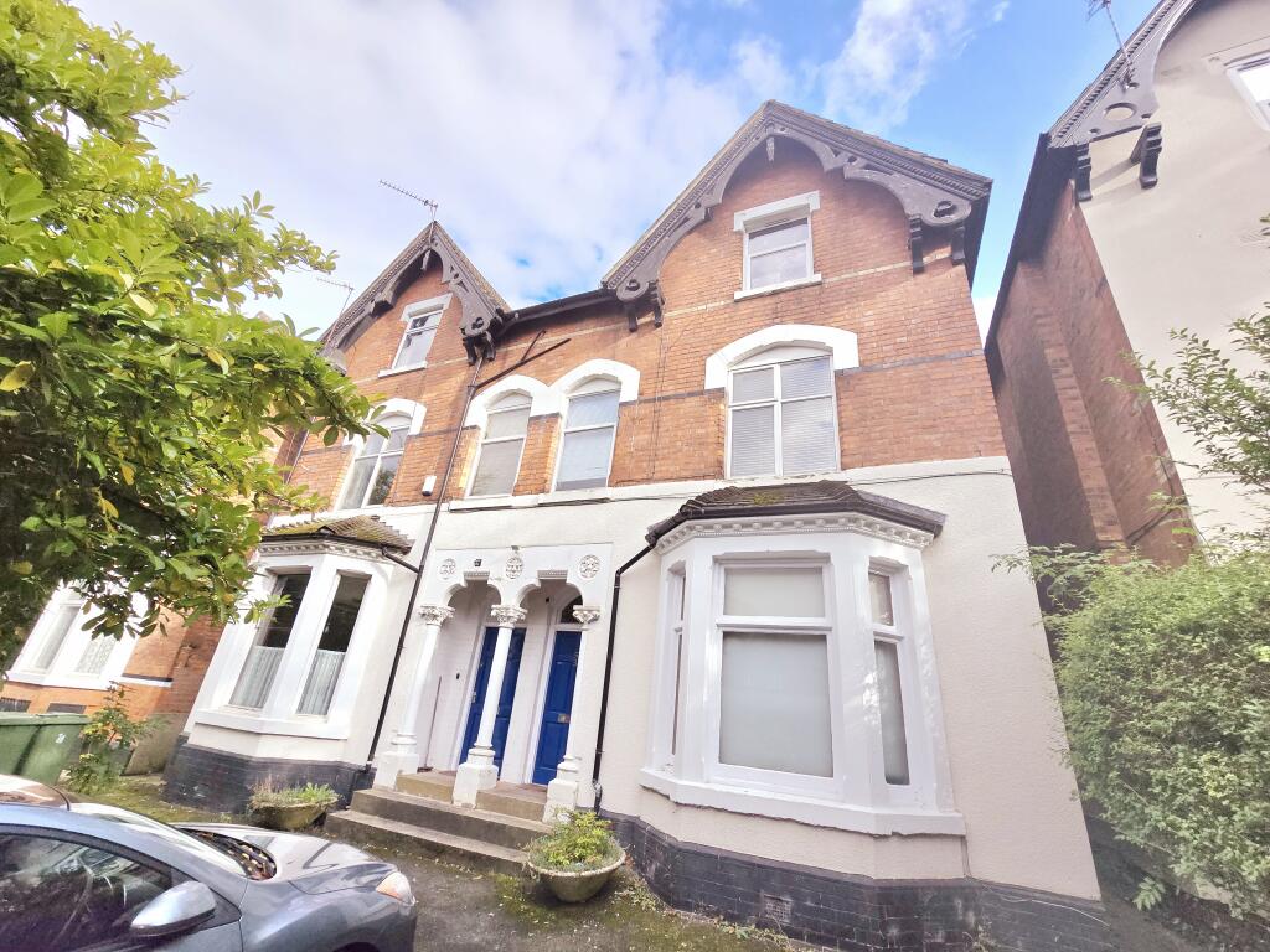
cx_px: 635
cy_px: 476
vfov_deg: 89.9
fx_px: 477
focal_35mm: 13
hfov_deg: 106.2
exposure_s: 1/2000
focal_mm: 2.2
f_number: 2.2
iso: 80
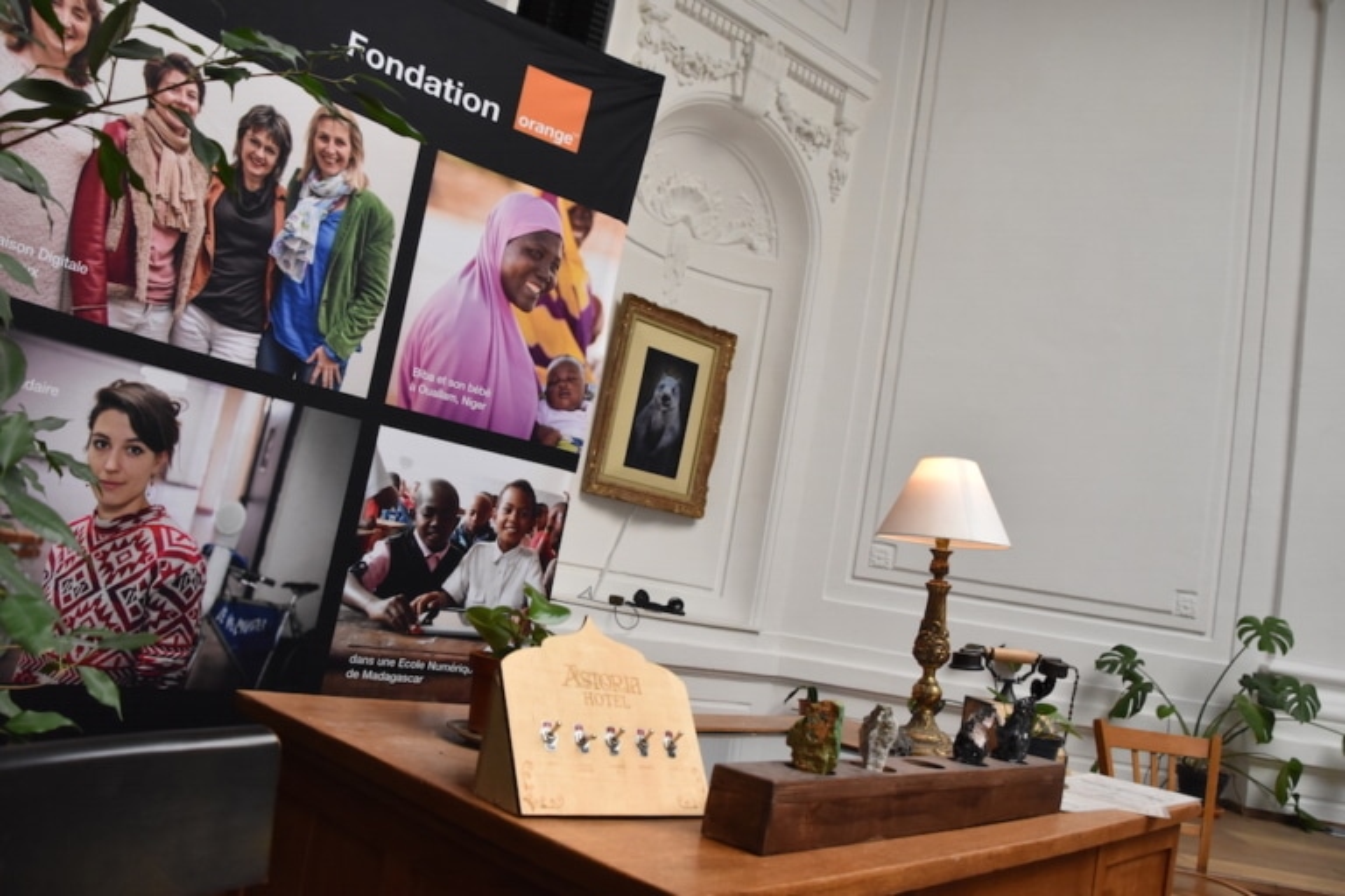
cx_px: 672
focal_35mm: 27
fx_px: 1009
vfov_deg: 47.9
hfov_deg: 67.4
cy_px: 448
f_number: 6.3
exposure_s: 1/160
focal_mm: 18
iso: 1600
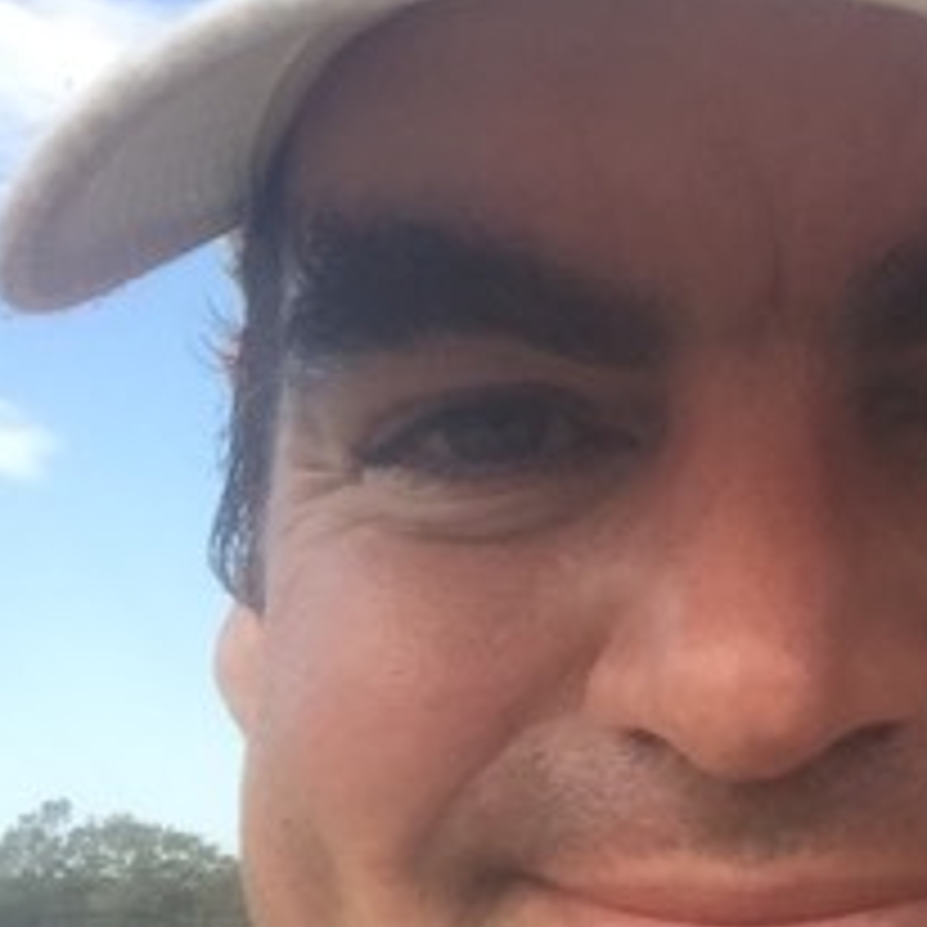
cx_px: 860
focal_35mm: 69
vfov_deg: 24.8
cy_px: 657
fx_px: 2091
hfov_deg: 24.2
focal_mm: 2.65
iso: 32
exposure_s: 1/389
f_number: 2.2
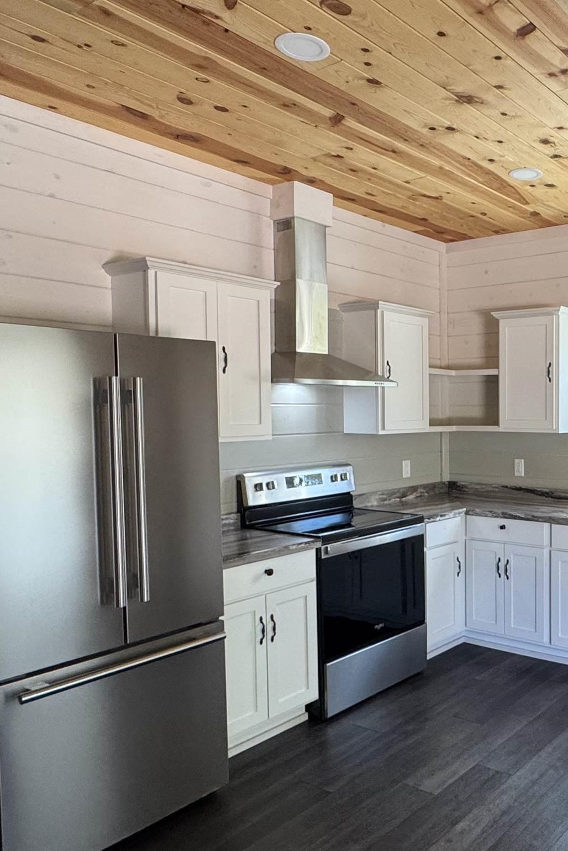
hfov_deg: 41.0
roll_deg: +0.1
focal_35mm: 29
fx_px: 686
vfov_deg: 63.7
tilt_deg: -1.8
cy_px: 433
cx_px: 526
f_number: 2.2
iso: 200
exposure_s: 1/120
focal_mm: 2.22
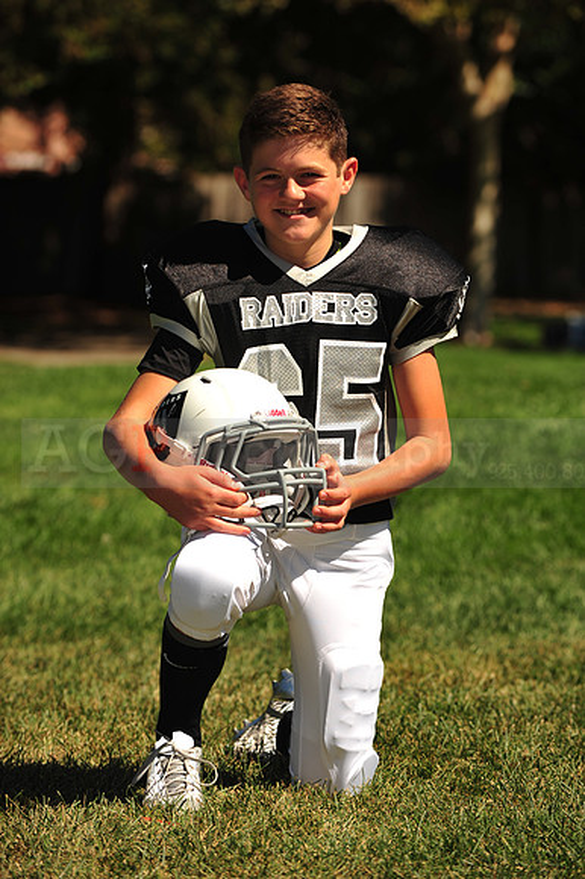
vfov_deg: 13.3
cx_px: 292
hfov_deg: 8.8
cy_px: 440
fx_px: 3782
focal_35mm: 155
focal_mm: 155
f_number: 5
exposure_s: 1/1000
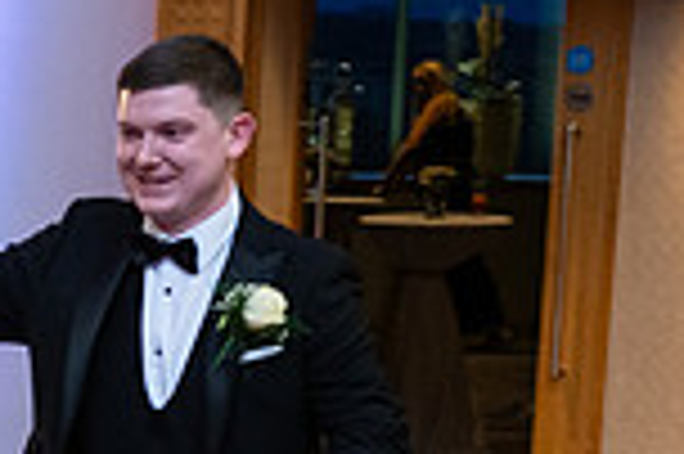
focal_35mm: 153
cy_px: 497
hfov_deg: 12.6
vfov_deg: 8.9
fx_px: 2904
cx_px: -414
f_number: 3.5
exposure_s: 1/160
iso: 800
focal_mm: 40
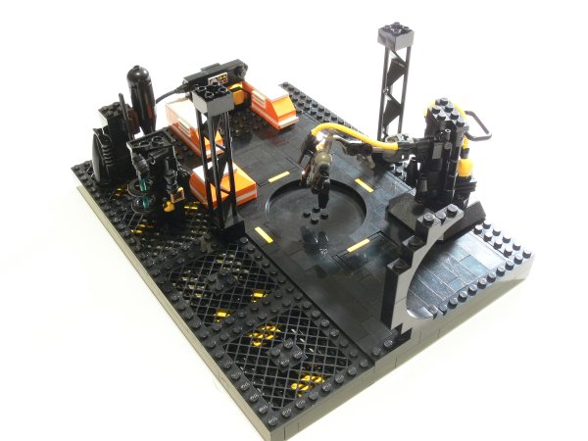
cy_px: 220
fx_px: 628
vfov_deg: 38.7
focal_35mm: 37
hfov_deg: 50.1
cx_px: 294
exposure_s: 2.5
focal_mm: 7.8
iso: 80
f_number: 6.3
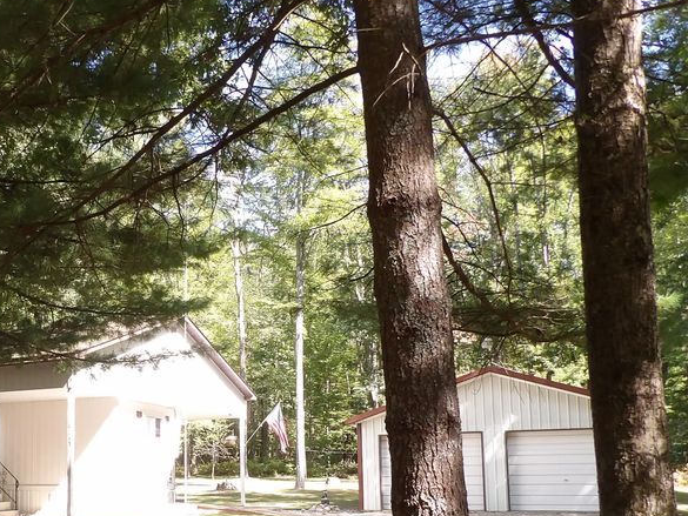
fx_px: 835
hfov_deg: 42.5
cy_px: 396
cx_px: 123
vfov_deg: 33.6
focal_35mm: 42
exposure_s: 1/109
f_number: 3.2
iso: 100
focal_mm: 4.3
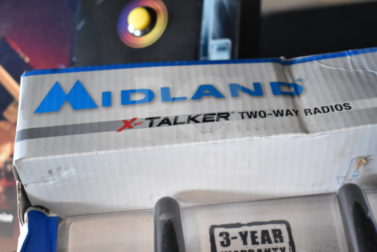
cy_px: 126
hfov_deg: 33.4
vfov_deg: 22.6
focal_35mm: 60
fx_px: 628
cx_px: 188
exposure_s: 1/60
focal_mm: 40
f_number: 4.8
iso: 2800
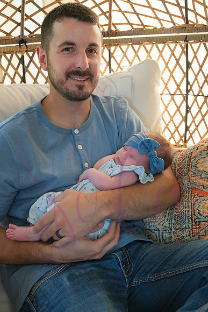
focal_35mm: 41
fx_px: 355
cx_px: 104
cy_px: 156
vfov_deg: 47.4
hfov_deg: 32.6
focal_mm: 41
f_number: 4
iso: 1600
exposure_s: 1/320
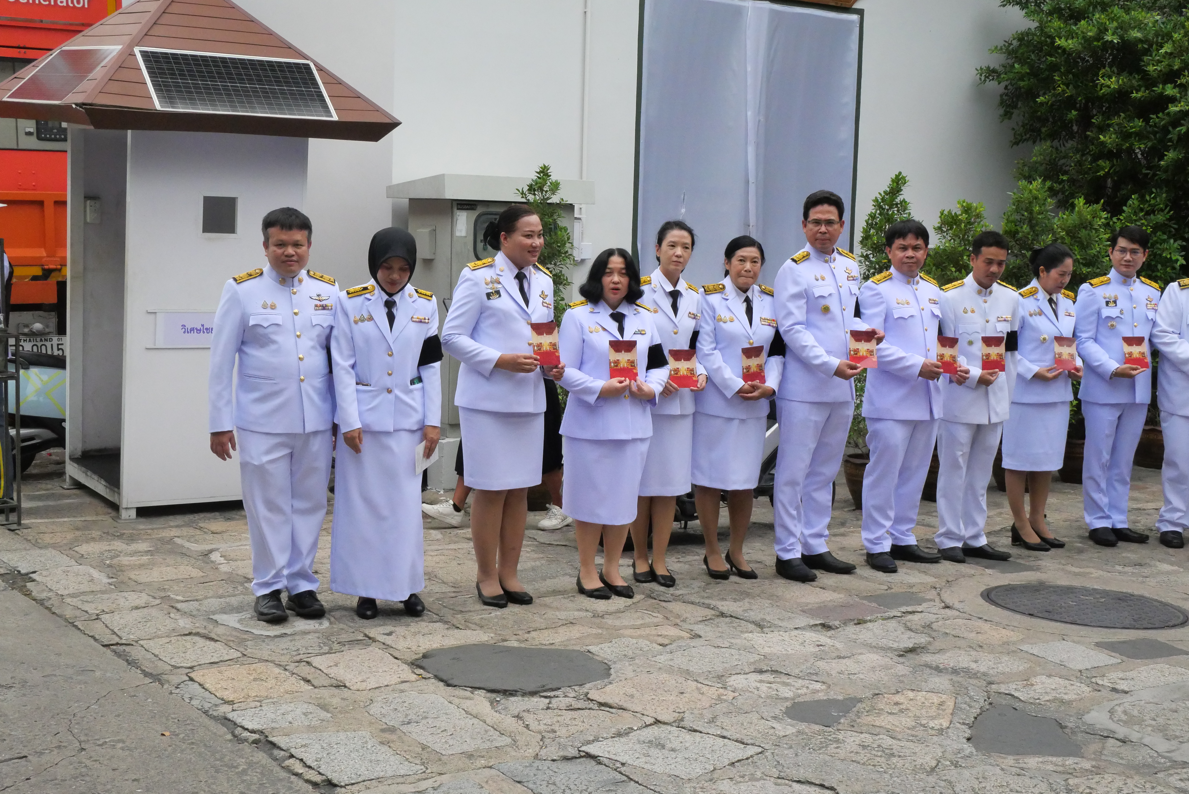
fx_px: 1487
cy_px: 397
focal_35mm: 45
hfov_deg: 43.6
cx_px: 594
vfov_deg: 29.9
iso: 3200
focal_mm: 22
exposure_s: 1/4000
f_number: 9
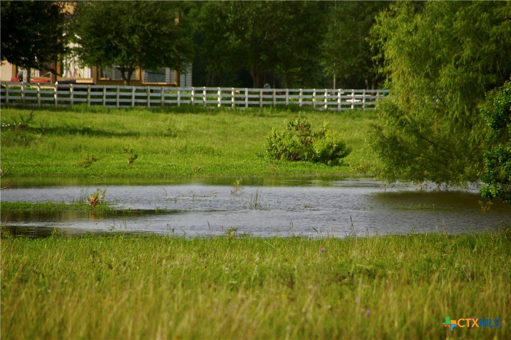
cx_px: 256
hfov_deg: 5.5
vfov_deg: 3.7
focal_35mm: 375
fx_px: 5323
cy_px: 170
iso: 100
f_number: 6.3
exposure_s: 1/500
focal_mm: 250
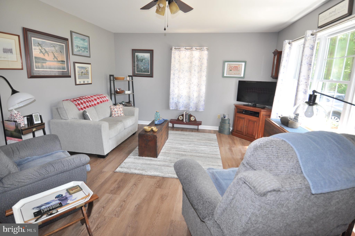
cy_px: 118
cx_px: 178
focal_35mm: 18
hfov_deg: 90.1
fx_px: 177
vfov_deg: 67.2
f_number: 5
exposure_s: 1/100
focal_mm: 12
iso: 400
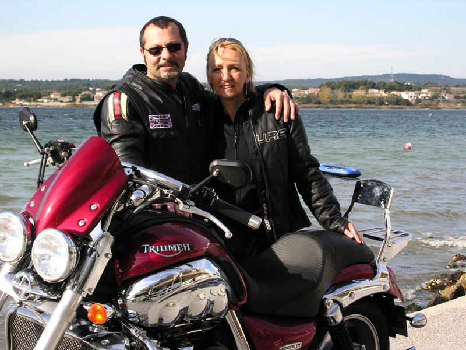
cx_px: 233
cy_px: 175
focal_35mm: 74
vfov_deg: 19.9
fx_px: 996
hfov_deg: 26.3
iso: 50
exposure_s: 1/136
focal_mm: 18.8
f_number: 7.1
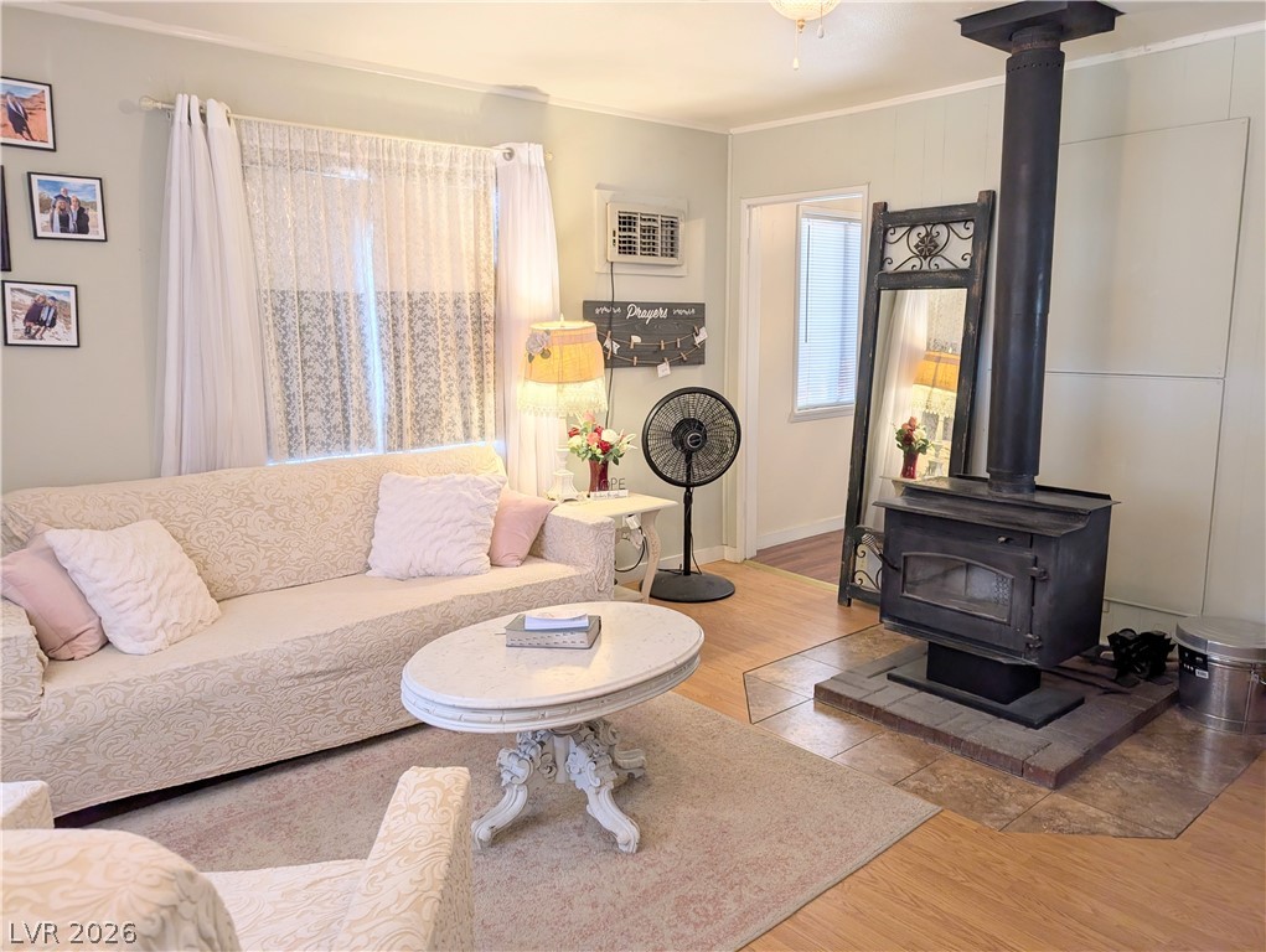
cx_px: 633
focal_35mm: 24
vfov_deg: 56.9
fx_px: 879
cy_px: 476
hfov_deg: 71.5
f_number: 1.68
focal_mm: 6.9
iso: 23
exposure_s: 1/123
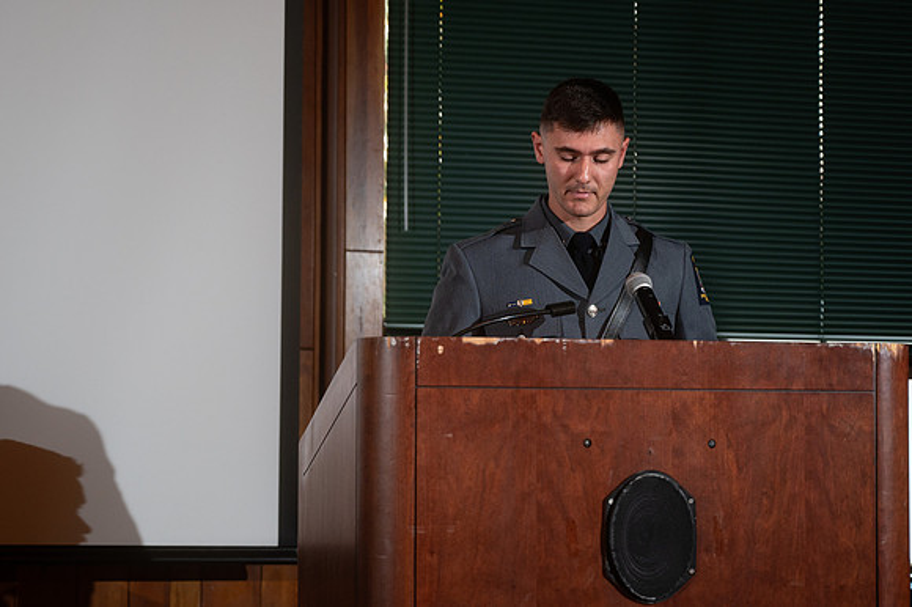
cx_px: 479
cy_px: 304
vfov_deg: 15.5
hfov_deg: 23.1
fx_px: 2234
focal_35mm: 88
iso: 1000
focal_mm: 70
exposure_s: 1/200
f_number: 4
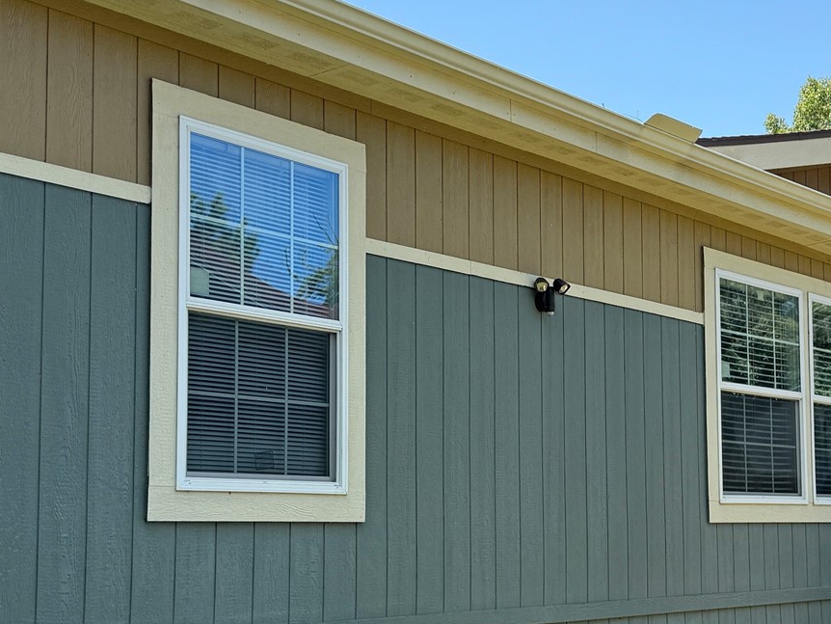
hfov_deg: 33.5
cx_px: 557
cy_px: 417
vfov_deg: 25.5
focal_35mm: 57
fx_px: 1369
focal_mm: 6.76
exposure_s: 1/1727
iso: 80
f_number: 1.78
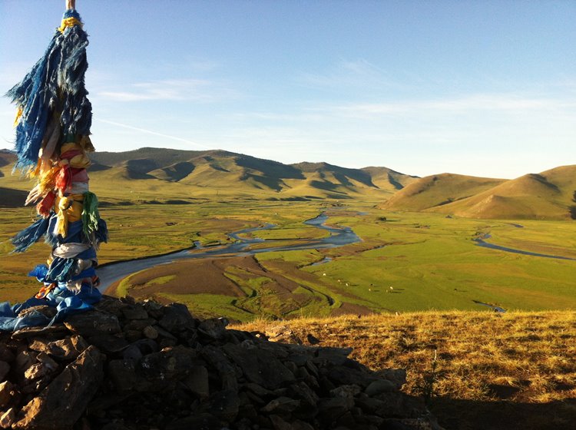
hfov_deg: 52.7
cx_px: 288
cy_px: 215
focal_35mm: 35
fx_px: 581
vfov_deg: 40.6
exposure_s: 1/628
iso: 80
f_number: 2.8
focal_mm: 3.85
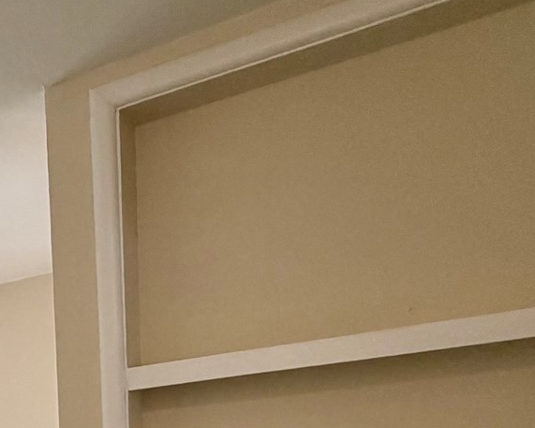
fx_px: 776
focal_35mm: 49
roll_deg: +5.1
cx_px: -141
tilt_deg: -7.7
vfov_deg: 25.4
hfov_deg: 30.8
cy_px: 594
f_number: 2.2
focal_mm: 2.22
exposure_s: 1/60
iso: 200
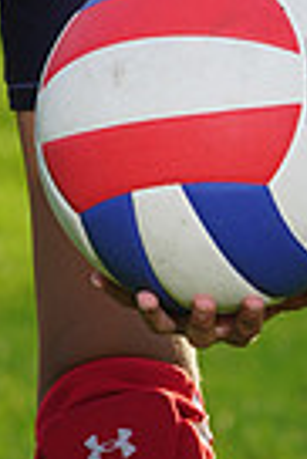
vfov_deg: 2.0
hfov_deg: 1.3
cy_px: -294
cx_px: -2
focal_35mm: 1050
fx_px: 13396
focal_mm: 247
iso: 160
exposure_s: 1/250
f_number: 8
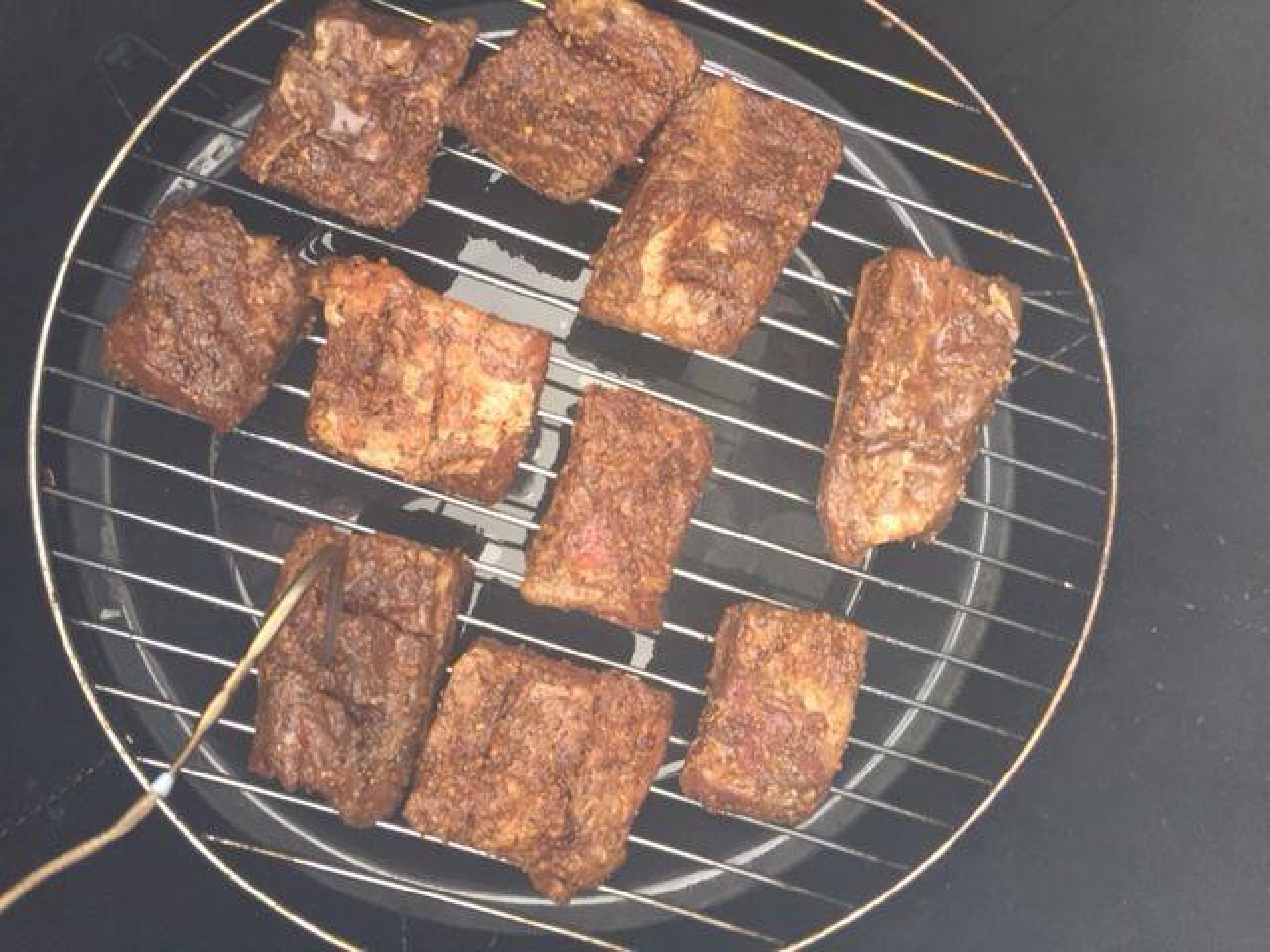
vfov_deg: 48.2
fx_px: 1064
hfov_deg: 61.7
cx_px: 635
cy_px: 476
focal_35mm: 29
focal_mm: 4.15
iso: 40
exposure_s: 1/30
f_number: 2.2
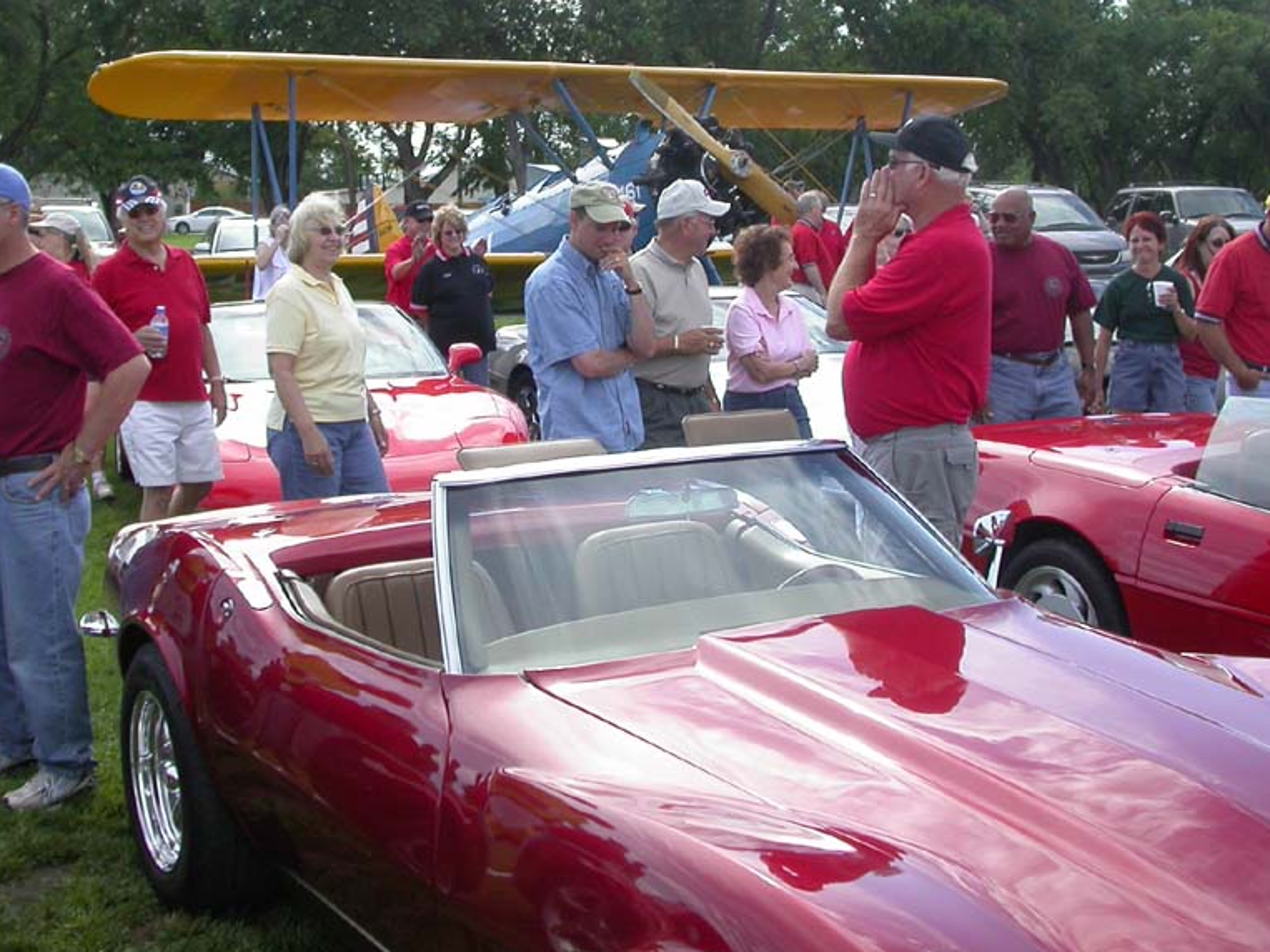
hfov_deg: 37.5
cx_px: 571
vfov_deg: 28.4
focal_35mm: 51
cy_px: 318
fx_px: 1871
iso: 100
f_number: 2.6
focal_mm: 7.85
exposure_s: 1/1000
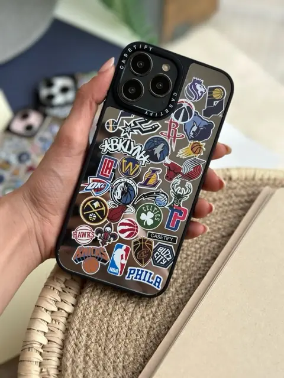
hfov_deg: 30.3
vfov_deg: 39.7
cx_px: 142
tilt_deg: -59.5
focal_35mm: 48
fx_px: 525
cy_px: 189
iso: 80
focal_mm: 6.86
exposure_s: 1/612
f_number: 1.78
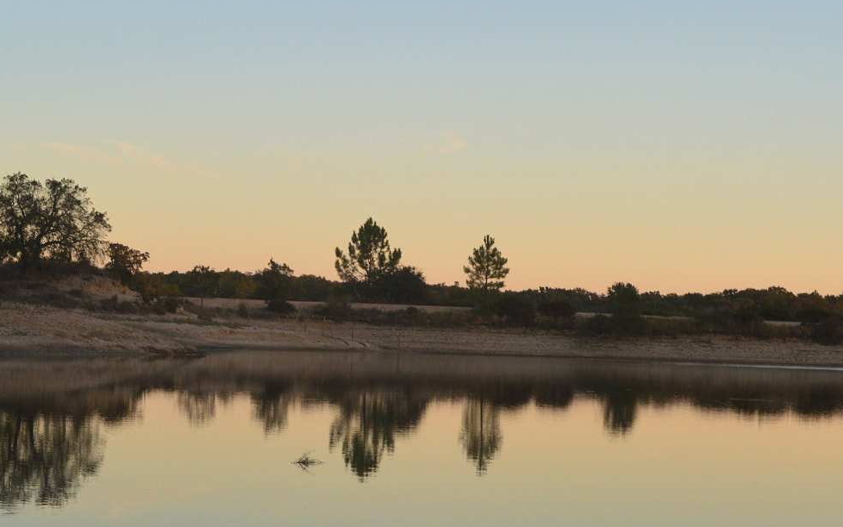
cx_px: 522
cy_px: 354
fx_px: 2182
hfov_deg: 21.8
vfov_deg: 13.7
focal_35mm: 95
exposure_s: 1/80
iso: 400
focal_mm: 38
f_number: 8
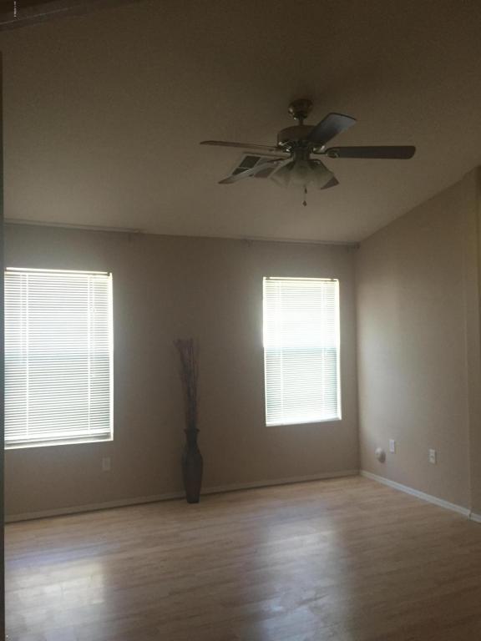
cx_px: 240
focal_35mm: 29
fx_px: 537
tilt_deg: +1.2
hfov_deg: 48.2
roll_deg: +1.1
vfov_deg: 61.7
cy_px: 320
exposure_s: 1/24
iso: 250
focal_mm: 4.15
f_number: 2.2
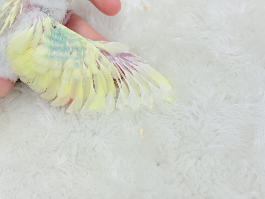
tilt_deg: -52.2
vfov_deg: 28.0
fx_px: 398
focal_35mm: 52
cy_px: 100
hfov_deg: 36.8
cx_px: 132
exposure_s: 1/100
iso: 50
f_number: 1.6
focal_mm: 5.96
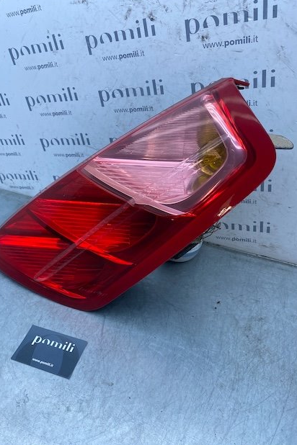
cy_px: 224
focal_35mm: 28
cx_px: 132
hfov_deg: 46.3
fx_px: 346
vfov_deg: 65.5
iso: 32
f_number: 1.8
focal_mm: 4.25
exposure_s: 1/805
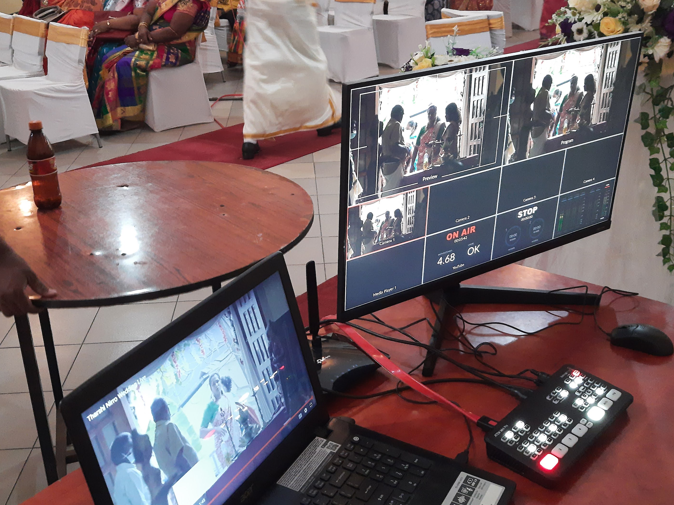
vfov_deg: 35.1
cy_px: 220
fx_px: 798
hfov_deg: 45.8
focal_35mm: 41
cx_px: 318
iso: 320
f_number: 2
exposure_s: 1/25
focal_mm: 4.6
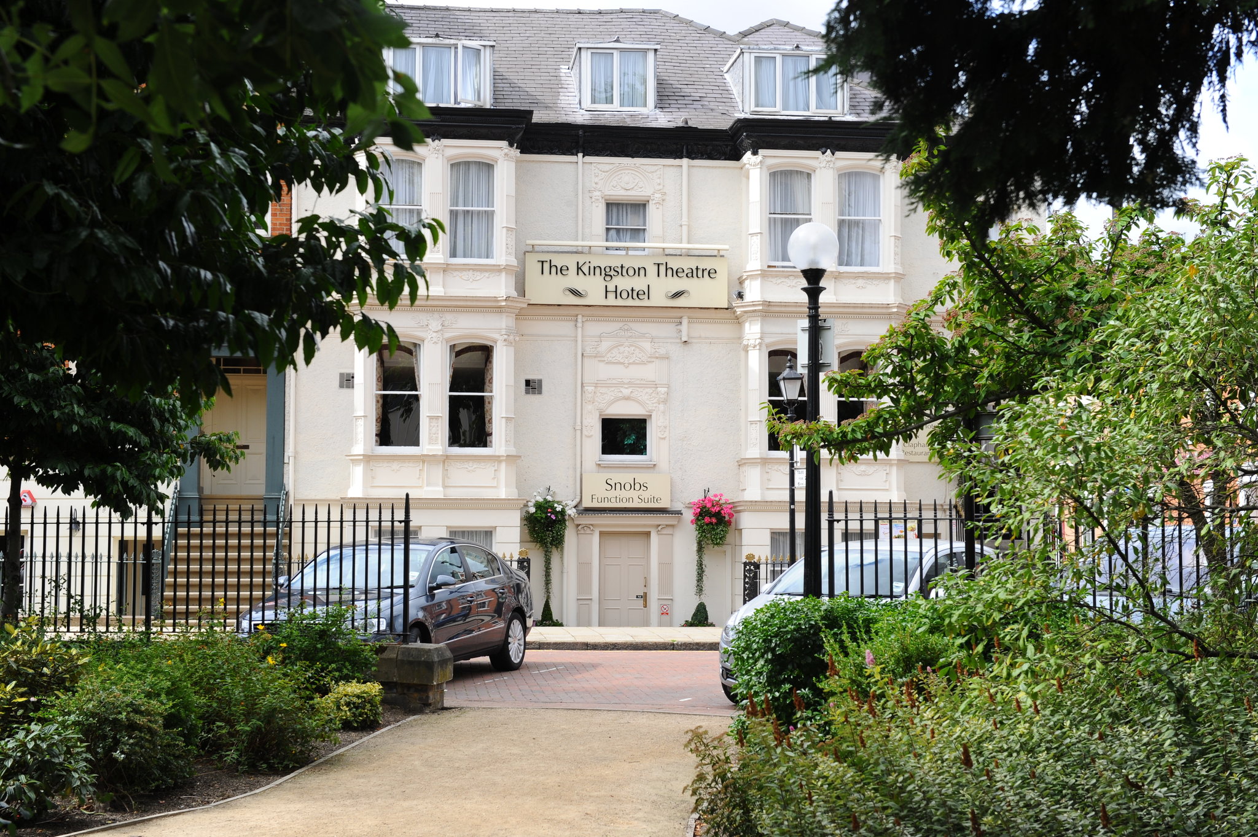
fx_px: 1956
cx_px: 629
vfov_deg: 24.2
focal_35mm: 56
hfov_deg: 35.7
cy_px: 418
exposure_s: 1/250
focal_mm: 56
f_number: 9
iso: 400
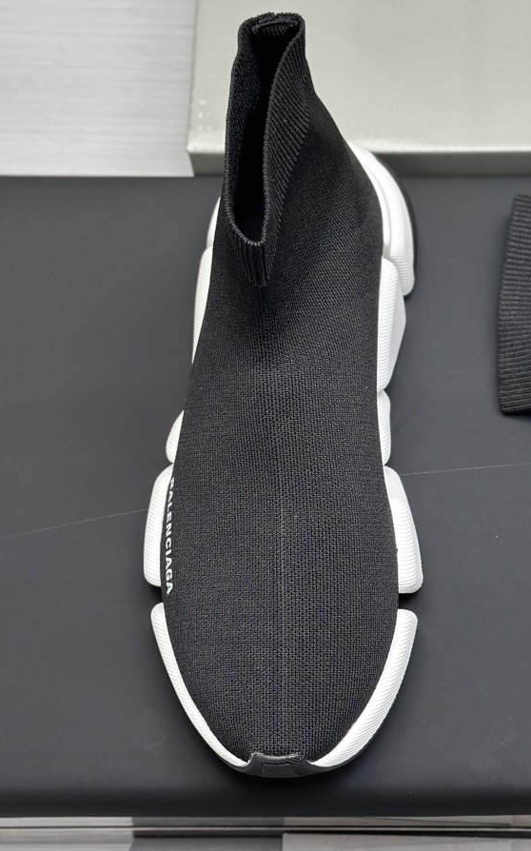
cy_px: 394
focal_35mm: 82
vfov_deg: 25.2
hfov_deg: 15.7
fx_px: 1900
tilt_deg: -63.7
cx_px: 494
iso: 100
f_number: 1.78
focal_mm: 6.86
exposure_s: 1/50
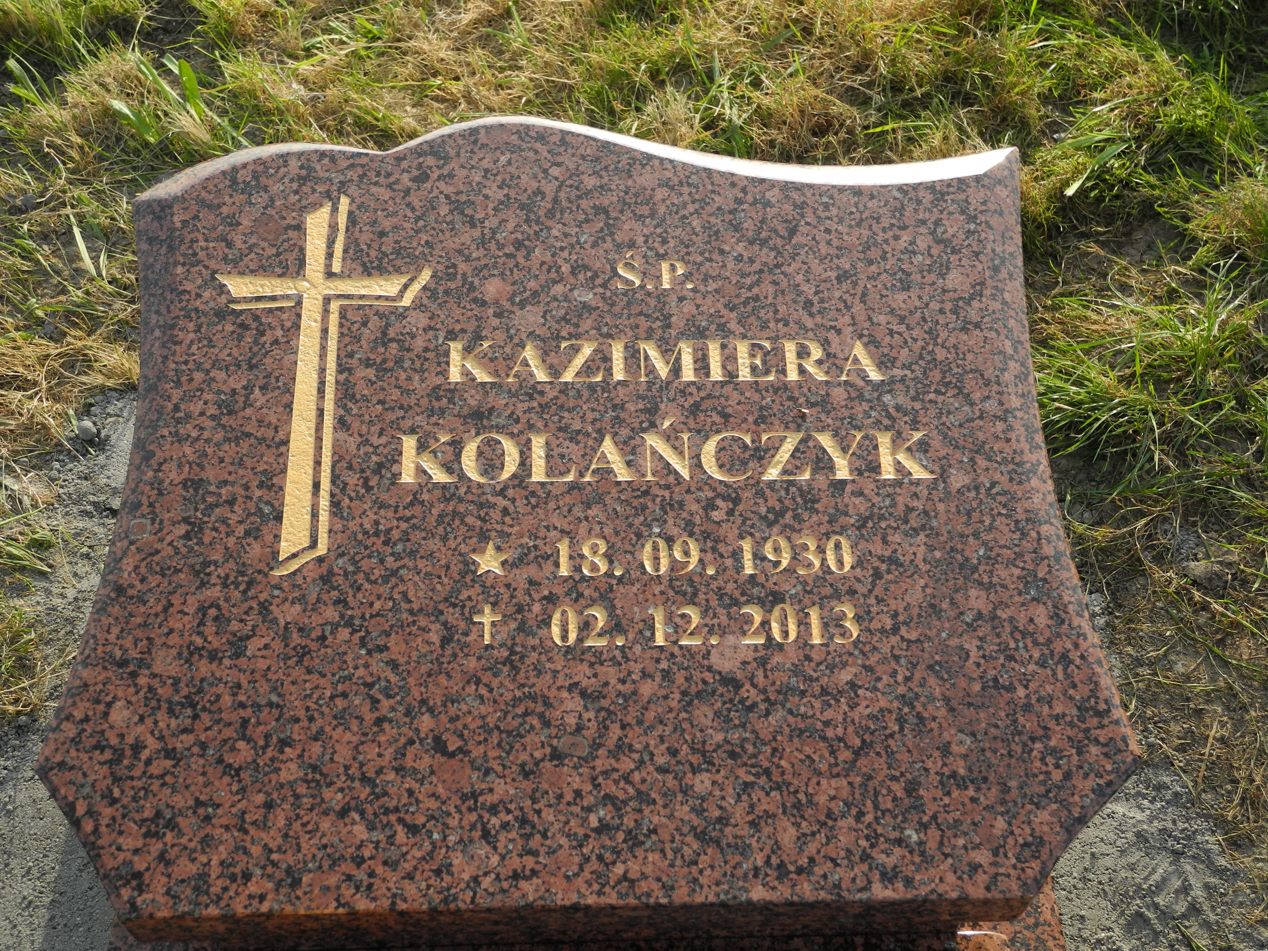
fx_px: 1648
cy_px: 476
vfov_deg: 32.2
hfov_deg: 42.1
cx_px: 634
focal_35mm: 45
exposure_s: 1/500
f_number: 3.2
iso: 100
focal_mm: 9.7
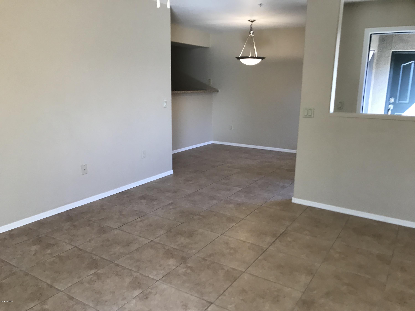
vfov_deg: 49.7
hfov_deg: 63.4
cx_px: 208
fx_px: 336
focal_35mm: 28
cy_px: 156
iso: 25
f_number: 1.8
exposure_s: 1/30
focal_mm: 3.99
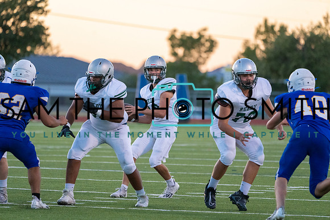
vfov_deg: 3.4
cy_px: 110
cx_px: 165
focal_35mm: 400
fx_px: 3667
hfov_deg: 5.2
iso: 5000
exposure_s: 1/1000
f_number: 5.6
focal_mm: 400
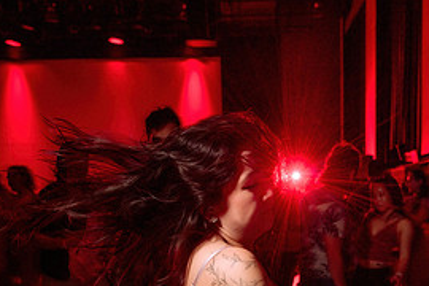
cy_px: 274
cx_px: 256
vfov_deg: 23.0
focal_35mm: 57
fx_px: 679
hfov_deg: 34.9
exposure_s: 1/40
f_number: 3.5
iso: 1000
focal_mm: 24
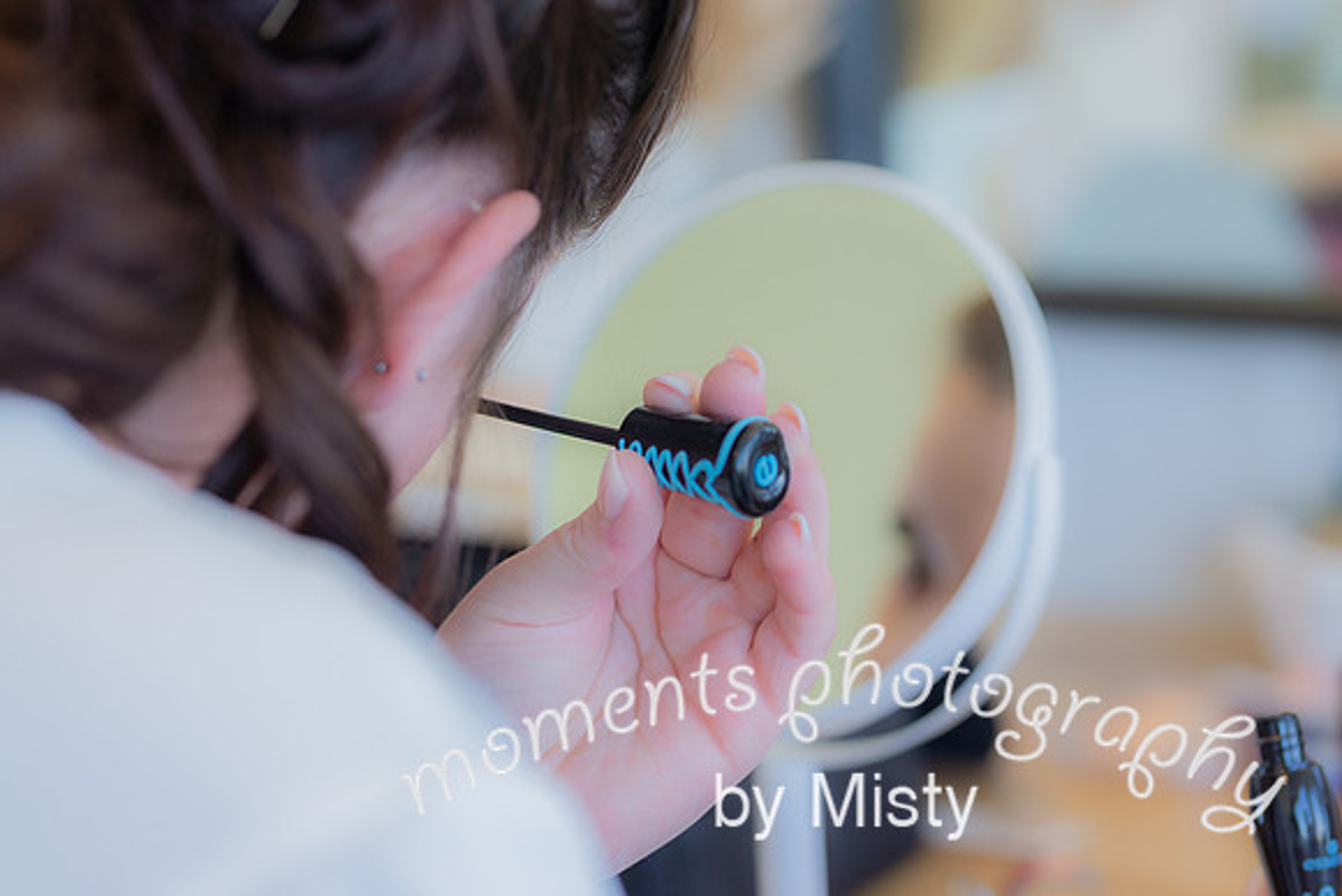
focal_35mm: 85
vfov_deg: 16.1
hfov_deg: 23.9
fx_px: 3169
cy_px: 448
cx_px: 671
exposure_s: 1/160
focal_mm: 85
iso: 320
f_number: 2.8
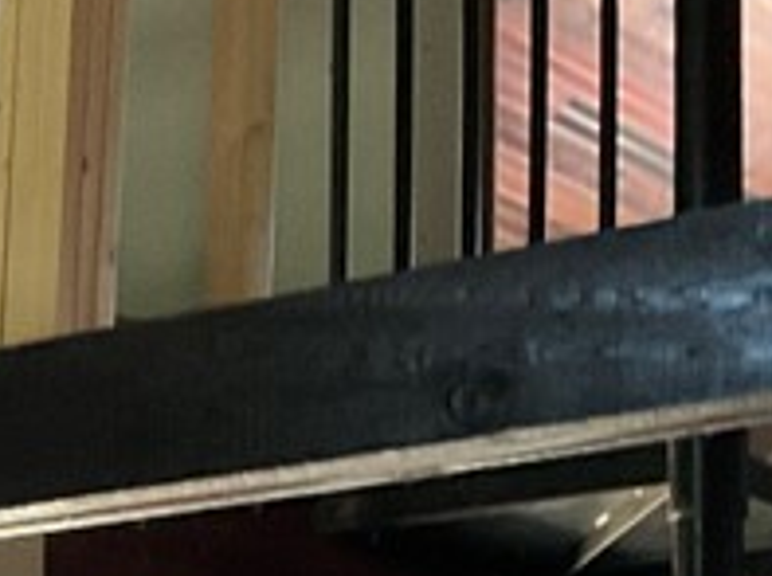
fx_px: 3361
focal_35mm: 151
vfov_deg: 9.3
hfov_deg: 13.1
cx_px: 274
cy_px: 1066
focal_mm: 3
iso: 250
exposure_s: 1/40
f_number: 1.8
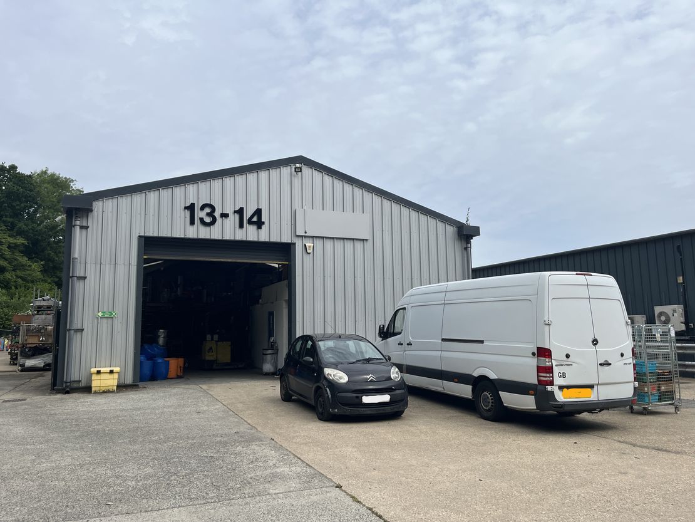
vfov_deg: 53.1
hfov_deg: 67.3
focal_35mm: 26
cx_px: 348
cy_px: 261
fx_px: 522
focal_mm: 5.1
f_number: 1.6
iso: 50
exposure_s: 1/5556
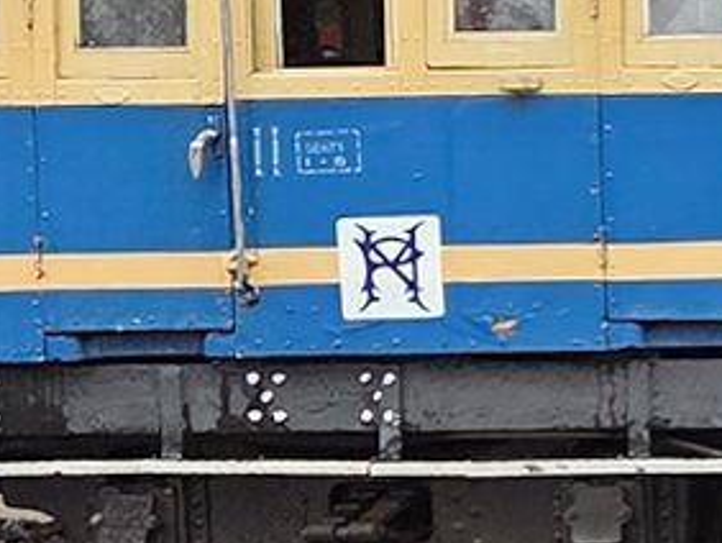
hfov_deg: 10.3
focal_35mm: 163
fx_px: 3403
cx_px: 1802
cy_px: 259
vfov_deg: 9.1
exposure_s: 1/575
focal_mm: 5.4
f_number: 1.8
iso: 80
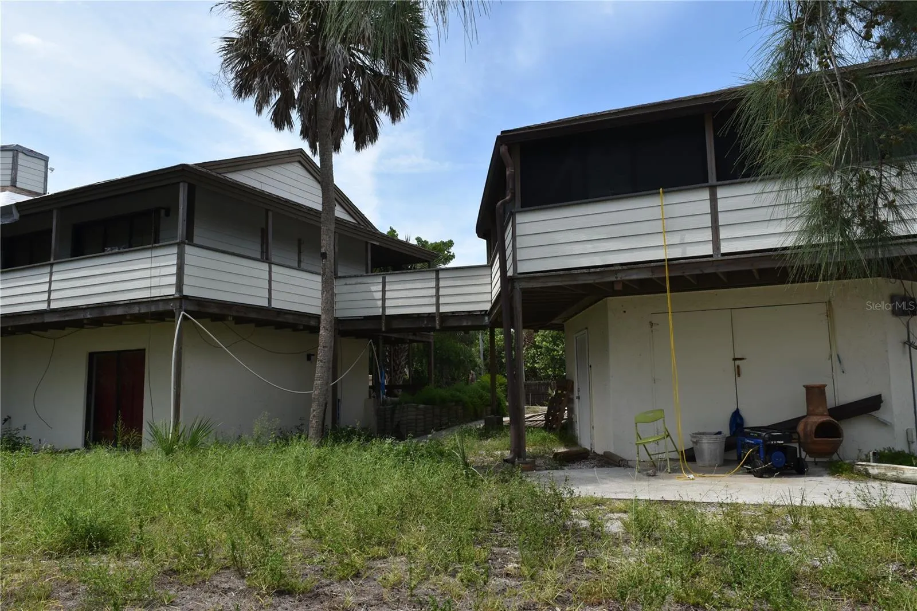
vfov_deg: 47.9
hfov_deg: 67.4
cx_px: 458
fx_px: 688
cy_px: 306
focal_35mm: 27
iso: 100
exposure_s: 1/200
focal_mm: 18
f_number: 9
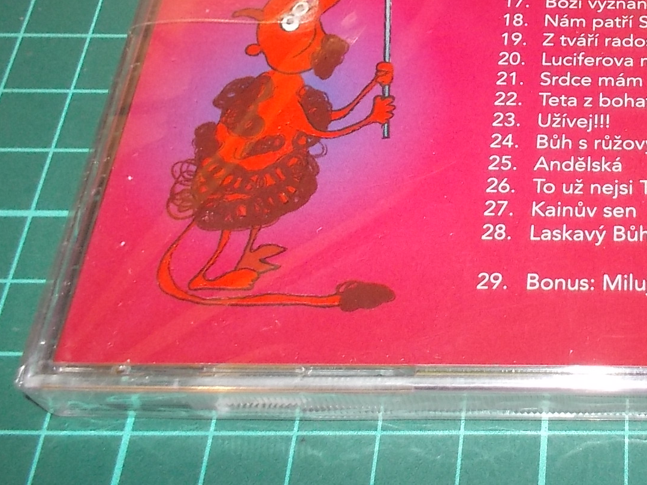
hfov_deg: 29.6
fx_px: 1140
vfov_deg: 23.6
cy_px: 76
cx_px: 645
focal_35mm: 61
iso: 200
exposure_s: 1/30
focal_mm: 4.1
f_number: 3.3
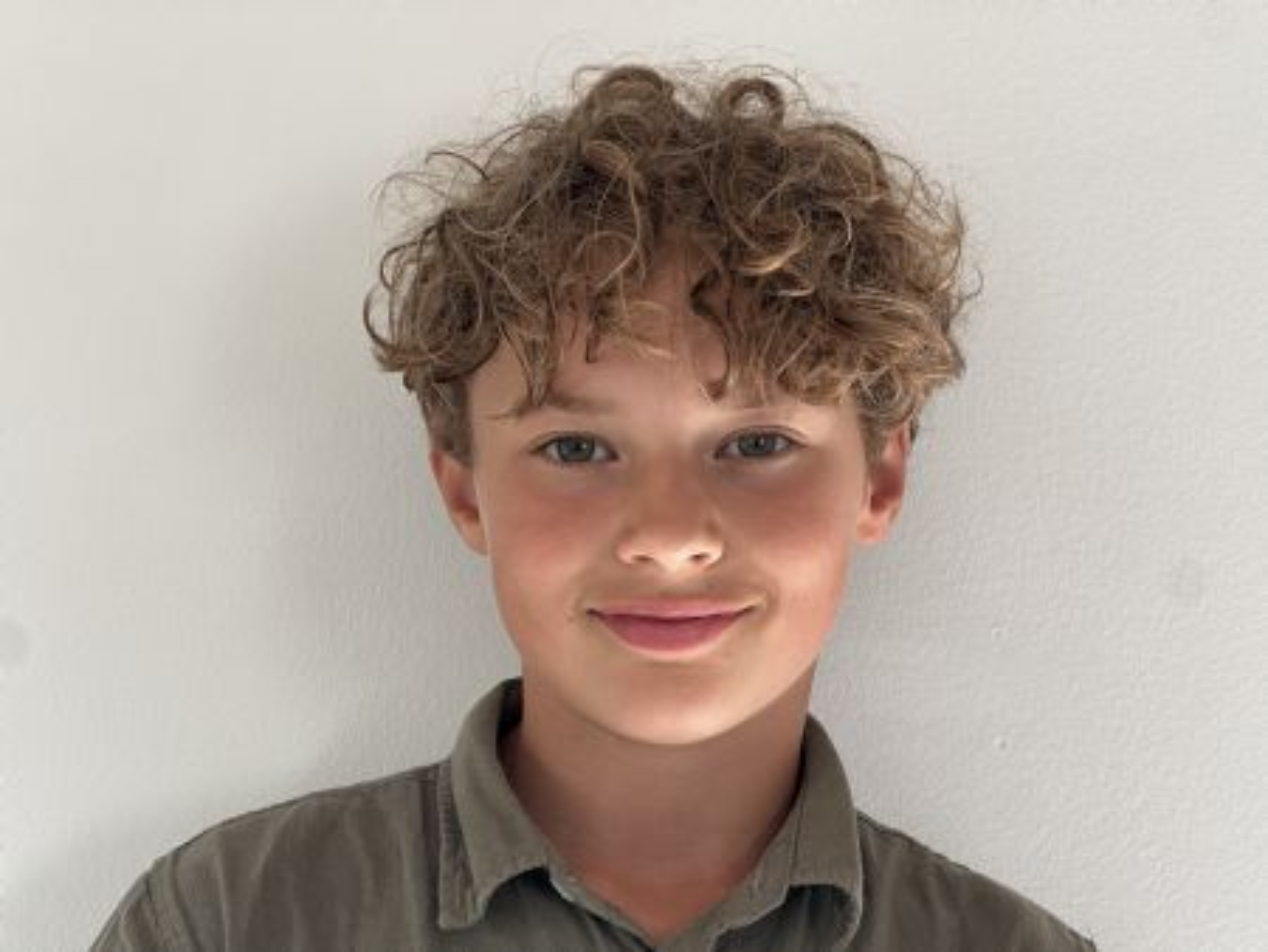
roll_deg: -1.4
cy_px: 476
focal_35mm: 77
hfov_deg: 25.3
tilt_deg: +5.2
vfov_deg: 19.2
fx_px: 2822
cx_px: 634
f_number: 2.8
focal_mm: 9
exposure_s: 1/99
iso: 64
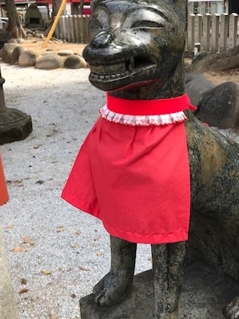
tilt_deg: -16.2
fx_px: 414
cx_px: 180
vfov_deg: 42.0
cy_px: 153
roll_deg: +0.4
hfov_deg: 31.6
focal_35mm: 45
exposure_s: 1/344
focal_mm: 3.99
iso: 20
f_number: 1.8
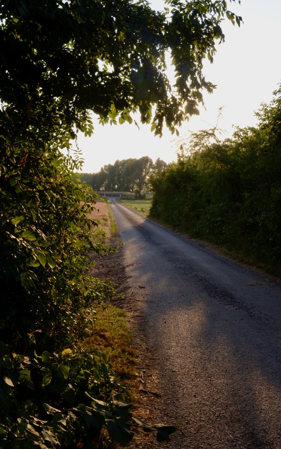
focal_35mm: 43
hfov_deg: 29.9
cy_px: 223
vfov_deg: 46.2
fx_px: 527
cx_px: 140
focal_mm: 28
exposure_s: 1/60
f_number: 18
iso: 250
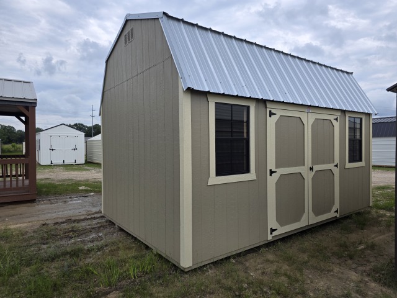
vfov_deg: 58.9
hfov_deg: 73.9
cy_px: 149
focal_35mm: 23
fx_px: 264
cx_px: 198
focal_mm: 6.3
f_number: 1.7
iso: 80
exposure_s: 1/3399
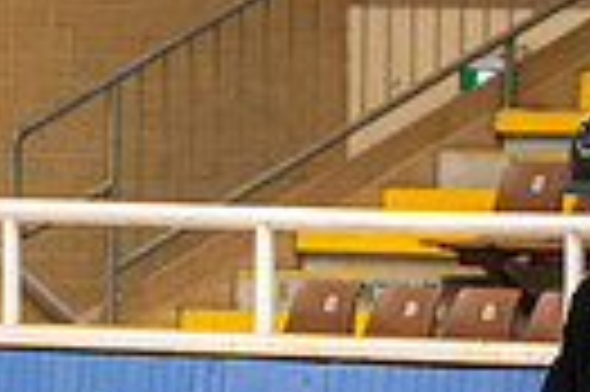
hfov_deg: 2.4
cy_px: 718
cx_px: 592
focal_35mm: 860
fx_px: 14077
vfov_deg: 1.6
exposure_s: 1/640
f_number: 3.2
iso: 1600
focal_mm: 80.4
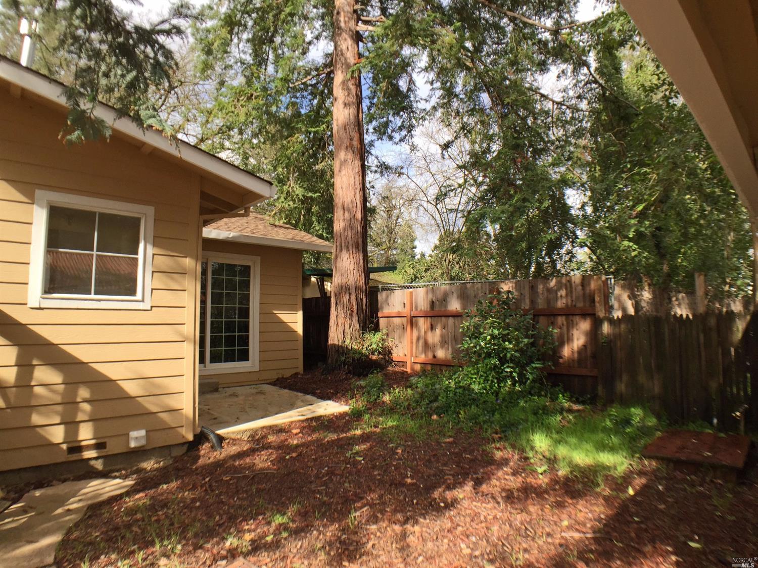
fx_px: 635
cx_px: 379
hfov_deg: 61.7
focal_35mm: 29
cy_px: 284
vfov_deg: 48.2
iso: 32
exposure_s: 1/659
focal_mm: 4.15
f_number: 2.2
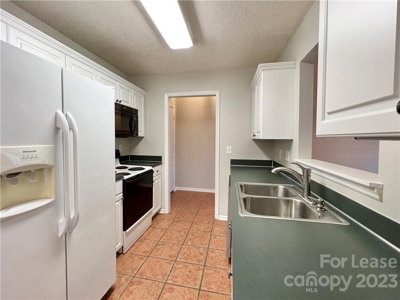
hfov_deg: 106.2
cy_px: 150
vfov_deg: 89.9
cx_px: 200
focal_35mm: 13
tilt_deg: -3.0
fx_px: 150
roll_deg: +0.4
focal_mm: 1.57
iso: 160
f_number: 1.8
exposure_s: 1/60
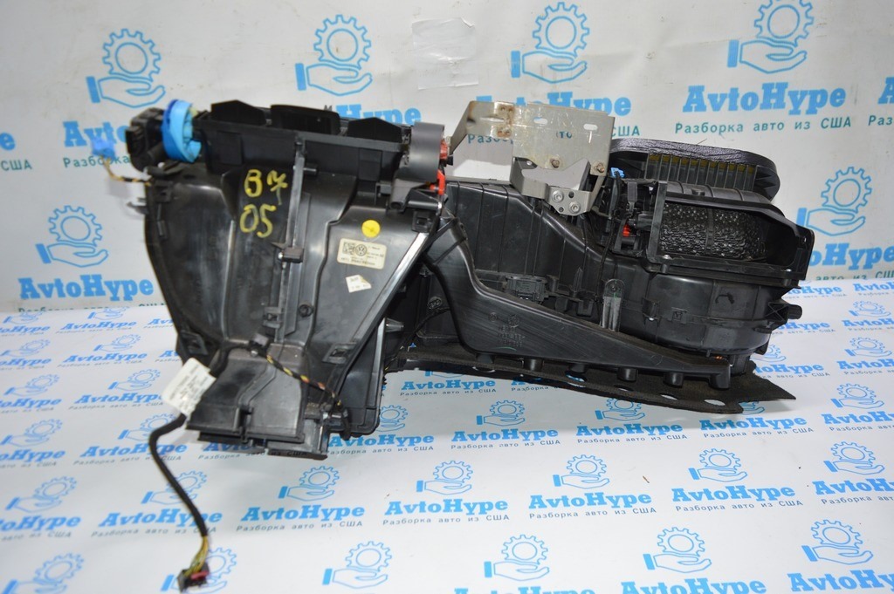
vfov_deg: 47.9
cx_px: 447
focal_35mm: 27
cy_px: 297
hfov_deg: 67.4
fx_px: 670
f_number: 4
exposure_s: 1/80
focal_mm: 18
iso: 400
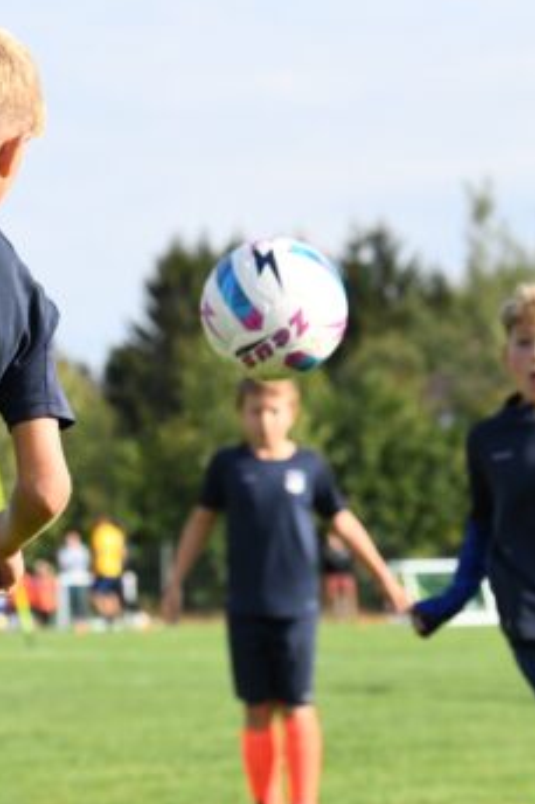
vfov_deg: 11.6
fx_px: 3949
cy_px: 413
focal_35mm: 177
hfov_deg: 7.7
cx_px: 105
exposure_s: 1/8000
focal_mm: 95
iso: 3200
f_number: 6.3
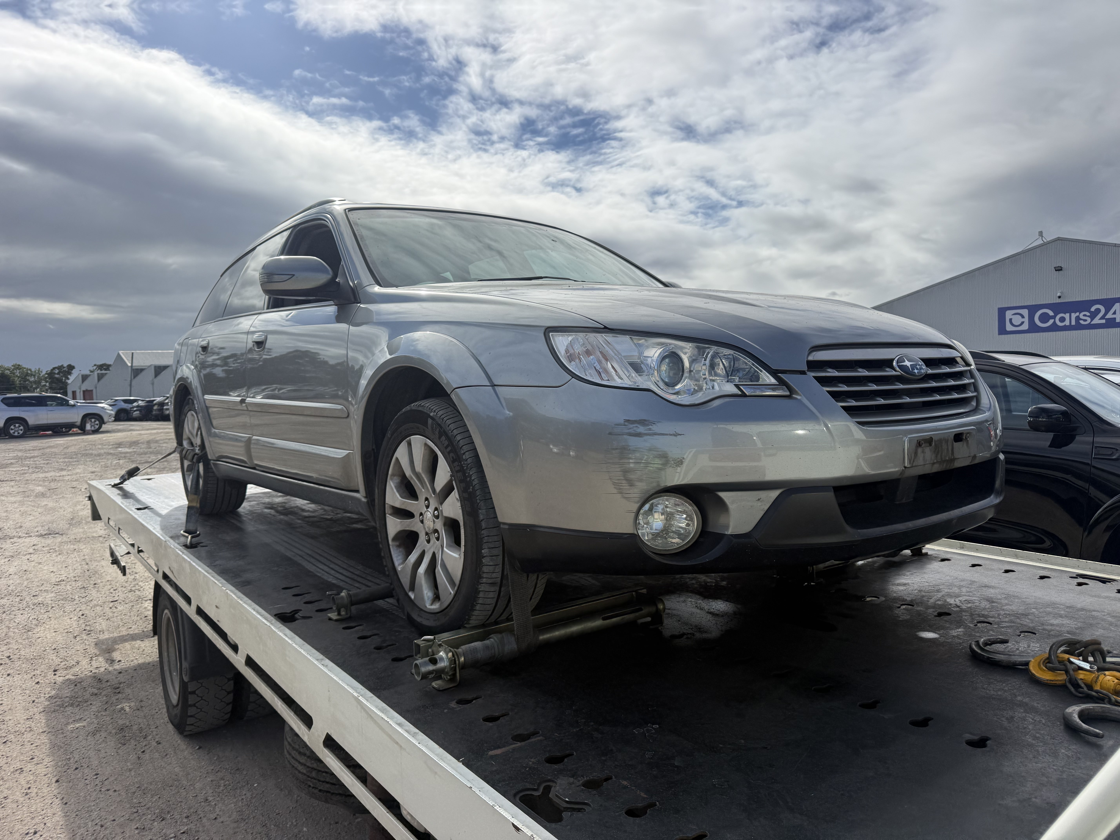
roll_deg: +2.5
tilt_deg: -2.4
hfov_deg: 71.6
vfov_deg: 56.8
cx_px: 560
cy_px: 420
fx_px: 777
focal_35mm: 24
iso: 80
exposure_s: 1/6173
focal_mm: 6.76
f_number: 1.78
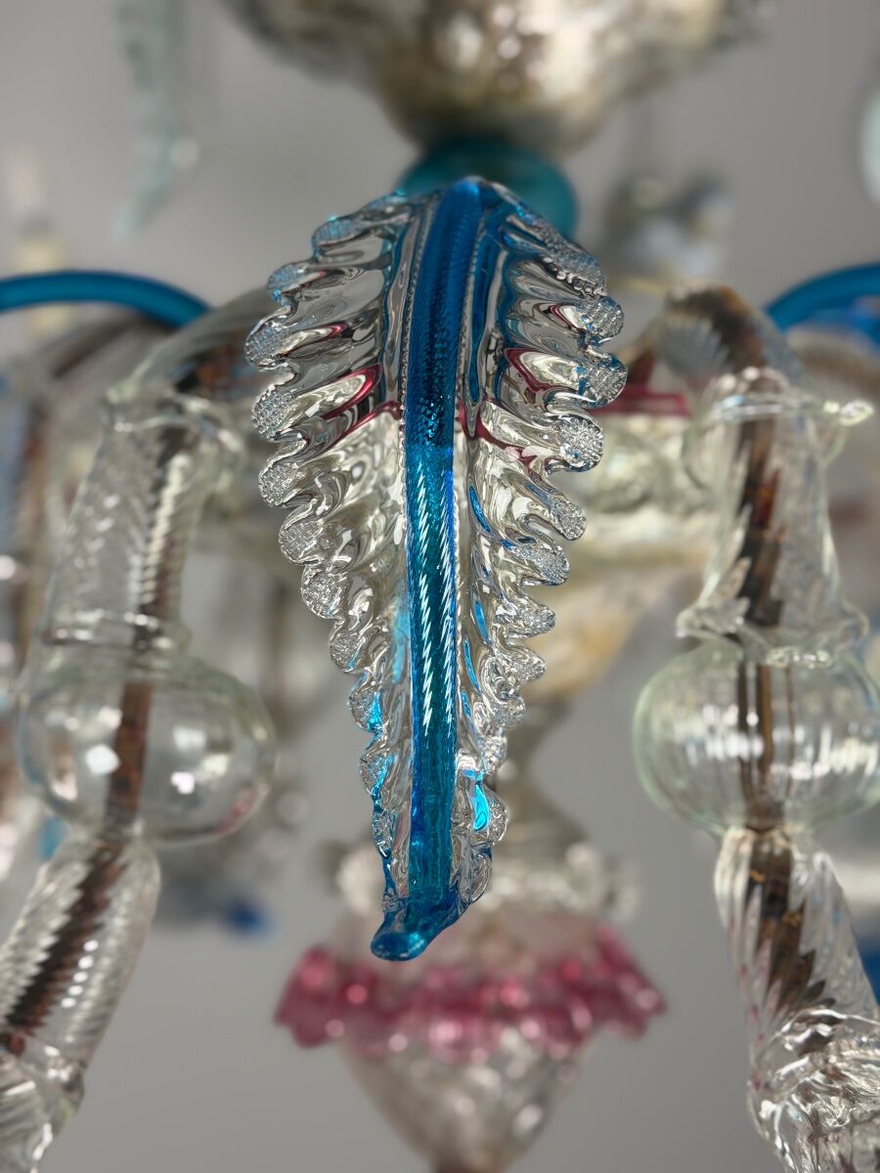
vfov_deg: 39.7
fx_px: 1627
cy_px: 586
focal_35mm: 48
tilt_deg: +2.2
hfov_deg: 30.3
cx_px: 440
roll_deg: -2.4
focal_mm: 6.76
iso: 125
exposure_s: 1/50
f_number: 1.78
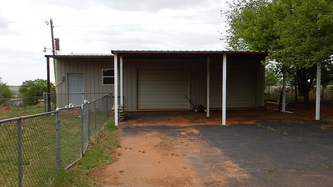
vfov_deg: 34.6
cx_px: 166
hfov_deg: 58.0
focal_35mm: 34
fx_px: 300
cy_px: 107
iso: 125
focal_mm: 5.6
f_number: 4.2
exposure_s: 1/400
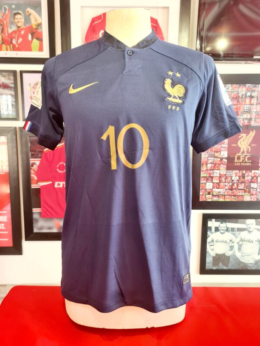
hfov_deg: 49.7
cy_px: 166
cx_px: 124
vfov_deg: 63.4
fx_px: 280
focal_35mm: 28
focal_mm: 5.4
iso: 80
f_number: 1.8
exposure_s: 1/50
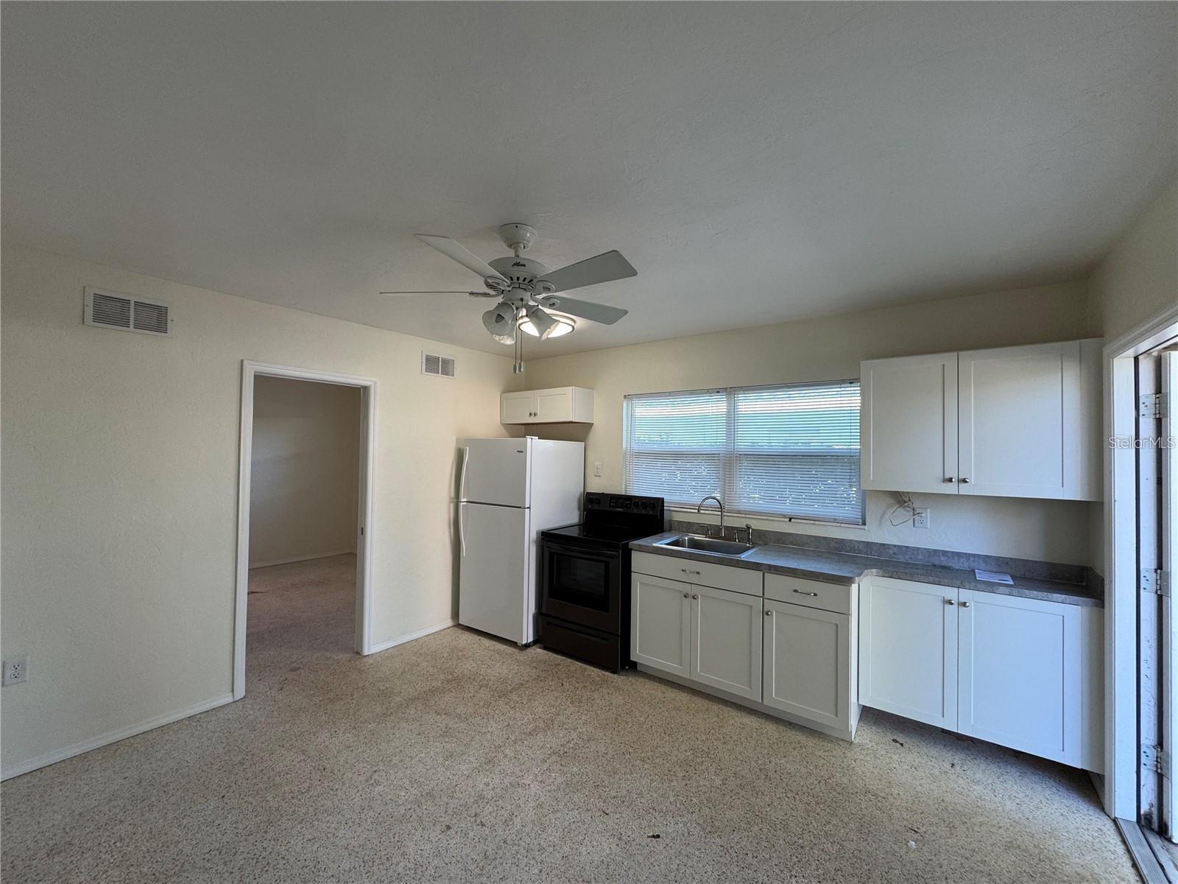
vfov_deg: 85.7
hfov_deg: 102.1
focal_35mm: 14
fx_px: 476
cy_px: 442
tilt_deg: +0.2
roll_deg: -0.3
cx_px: 589
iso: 100
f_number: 2.2
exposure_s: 1/120
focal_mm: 2.22
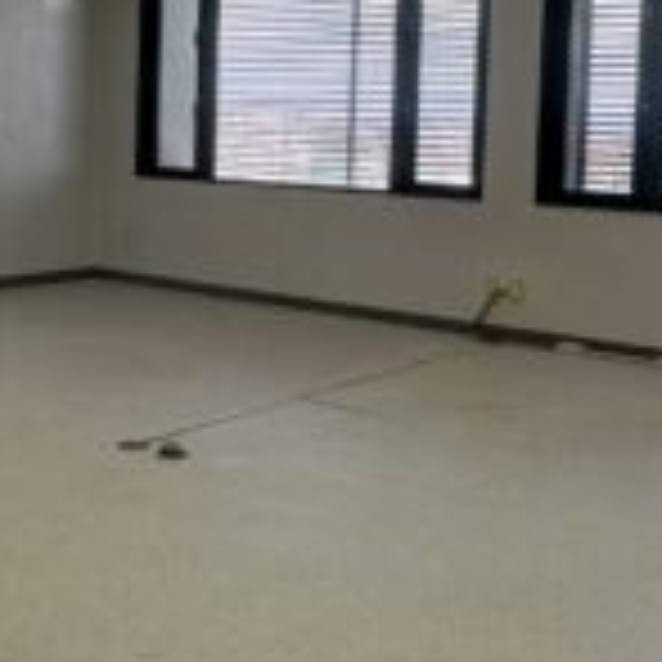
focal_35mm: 54
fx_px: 1168
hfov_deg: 31.3
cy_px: 185
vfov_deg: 31.2
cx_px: 203
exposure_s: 1/178
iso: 64
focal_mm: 2.22
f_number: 2.2
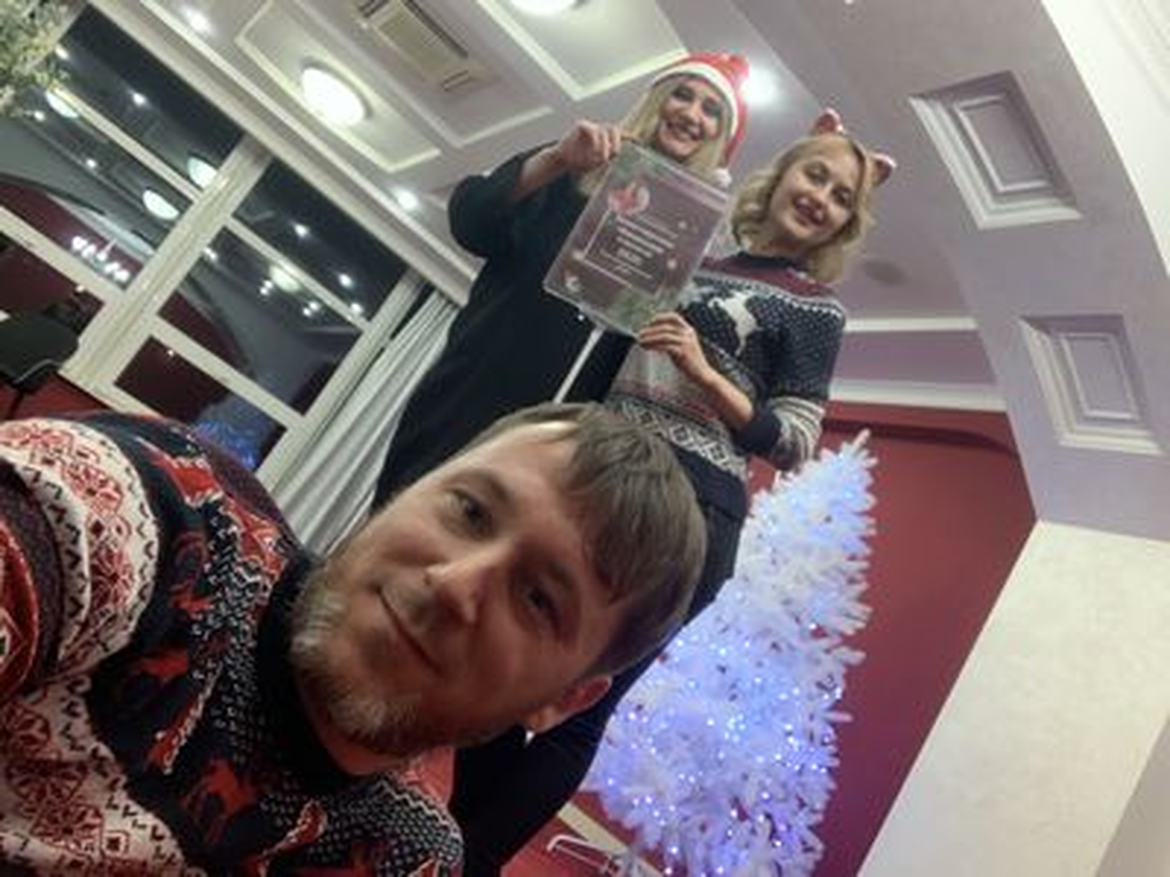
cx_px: 585
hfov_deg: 56.8
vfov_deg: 44.2
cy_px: 438
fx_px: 1082
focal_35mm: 32
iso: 320
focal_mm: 2.87
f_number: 2.2
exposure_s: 1/33
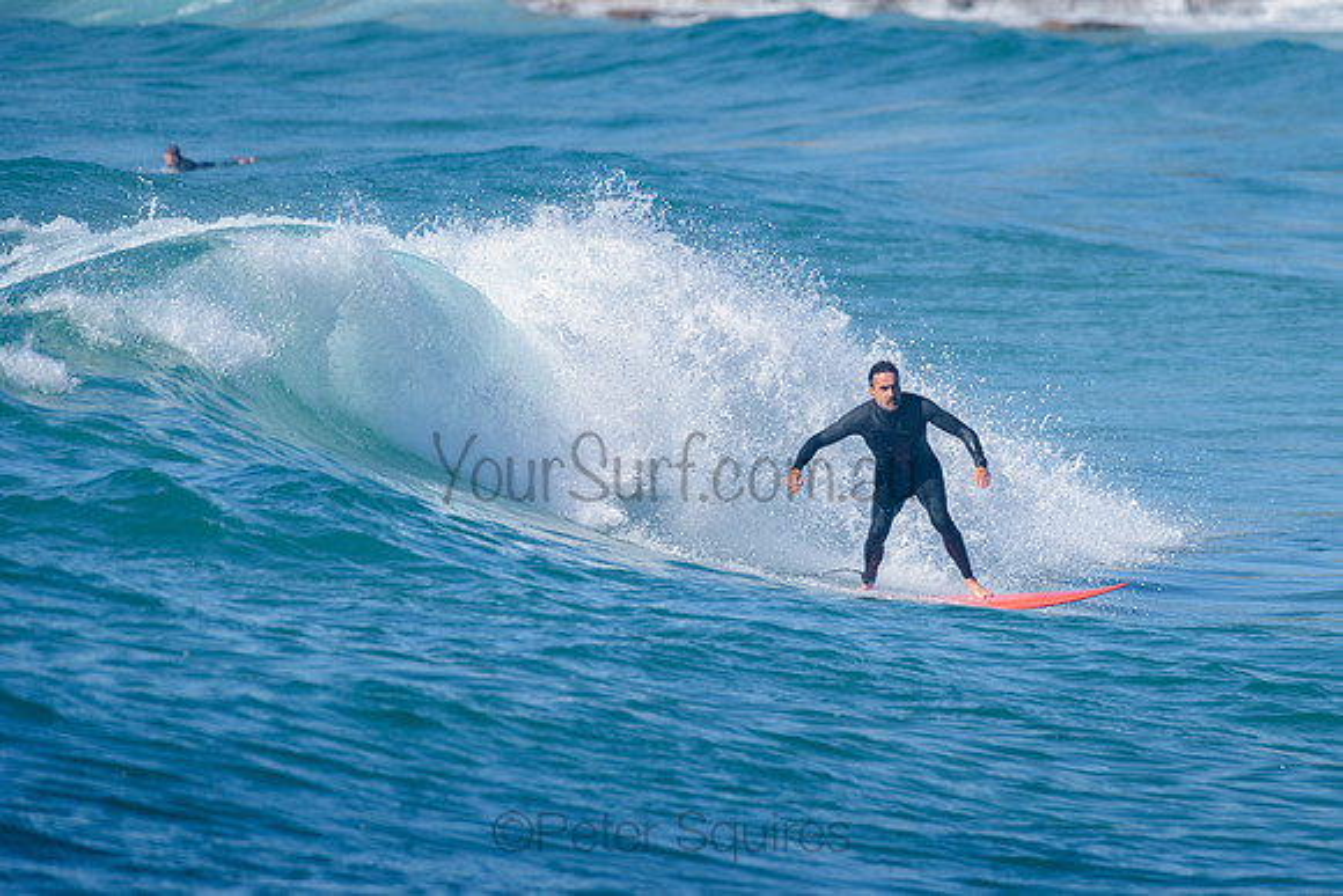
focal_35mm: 613
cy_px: 355
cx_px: 823
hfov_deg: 3.4
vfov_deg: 2.2
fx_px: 22865
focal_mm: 500
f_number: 5.6
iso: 180
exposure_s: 1/2000
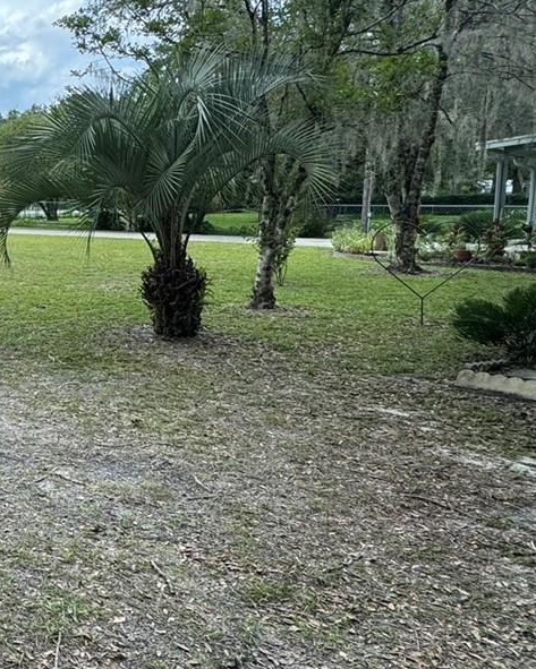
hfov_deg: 30.7
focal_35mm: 37
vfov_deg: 49.0
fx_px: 733
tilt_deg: -8.2
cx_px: -176
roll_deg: +0.6
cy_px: 308
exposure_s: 1/512
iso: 50
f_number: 2.2
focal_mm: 2.22
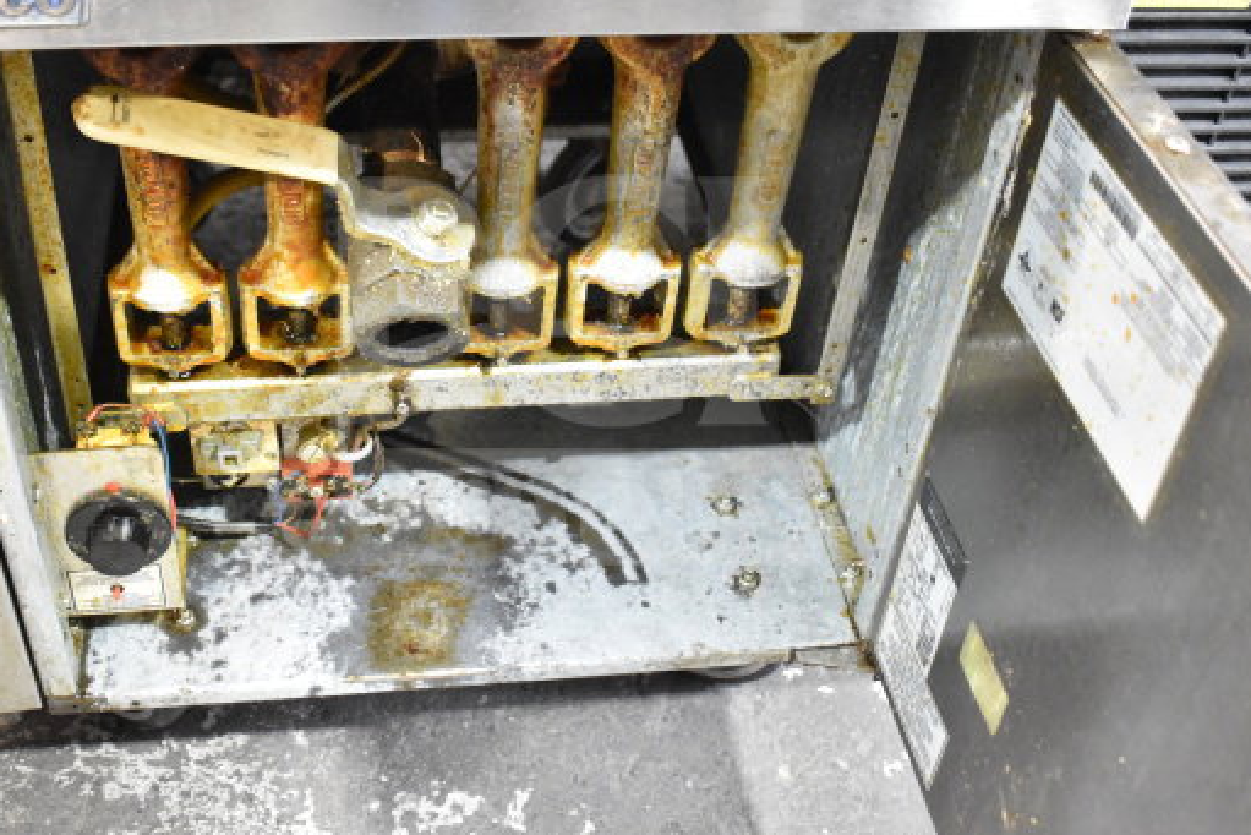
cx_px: 546
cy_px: 371
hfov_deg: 45.3
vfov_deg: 31.2
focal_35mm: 43
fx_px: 1495
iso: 6400
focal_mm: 24
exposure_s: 1/80
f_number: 4.5
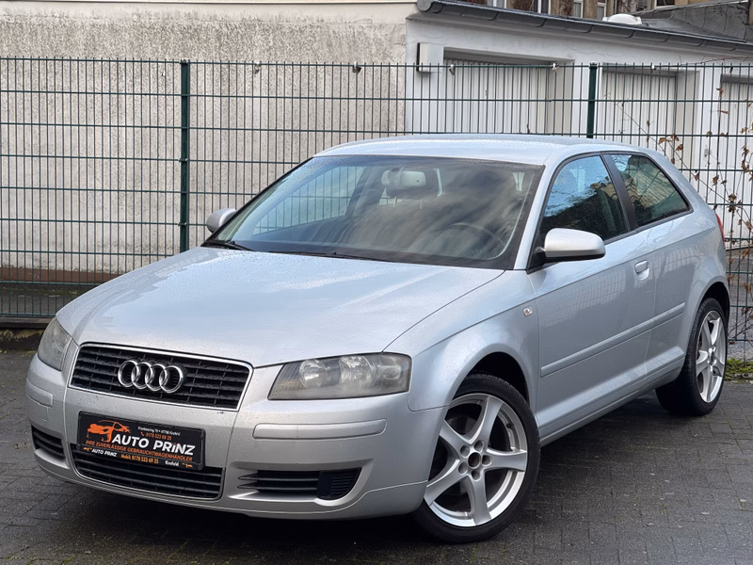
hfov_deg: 30.3
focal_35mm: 64
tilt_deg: -6.6
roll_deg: -1.4
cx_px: 376
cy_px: 282
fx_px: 1392
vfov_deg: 22.9
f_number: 2.2
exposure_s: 1/121
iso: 25
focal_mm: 7.5
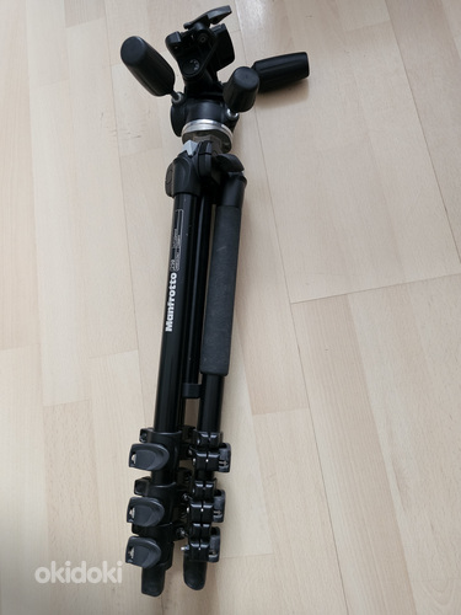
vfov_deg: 73.9
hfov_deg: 58.9
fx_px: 408
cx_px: 230
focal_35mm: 23
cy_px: 308
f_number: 1.7
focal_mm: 6.3
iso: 640
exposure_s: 1/50
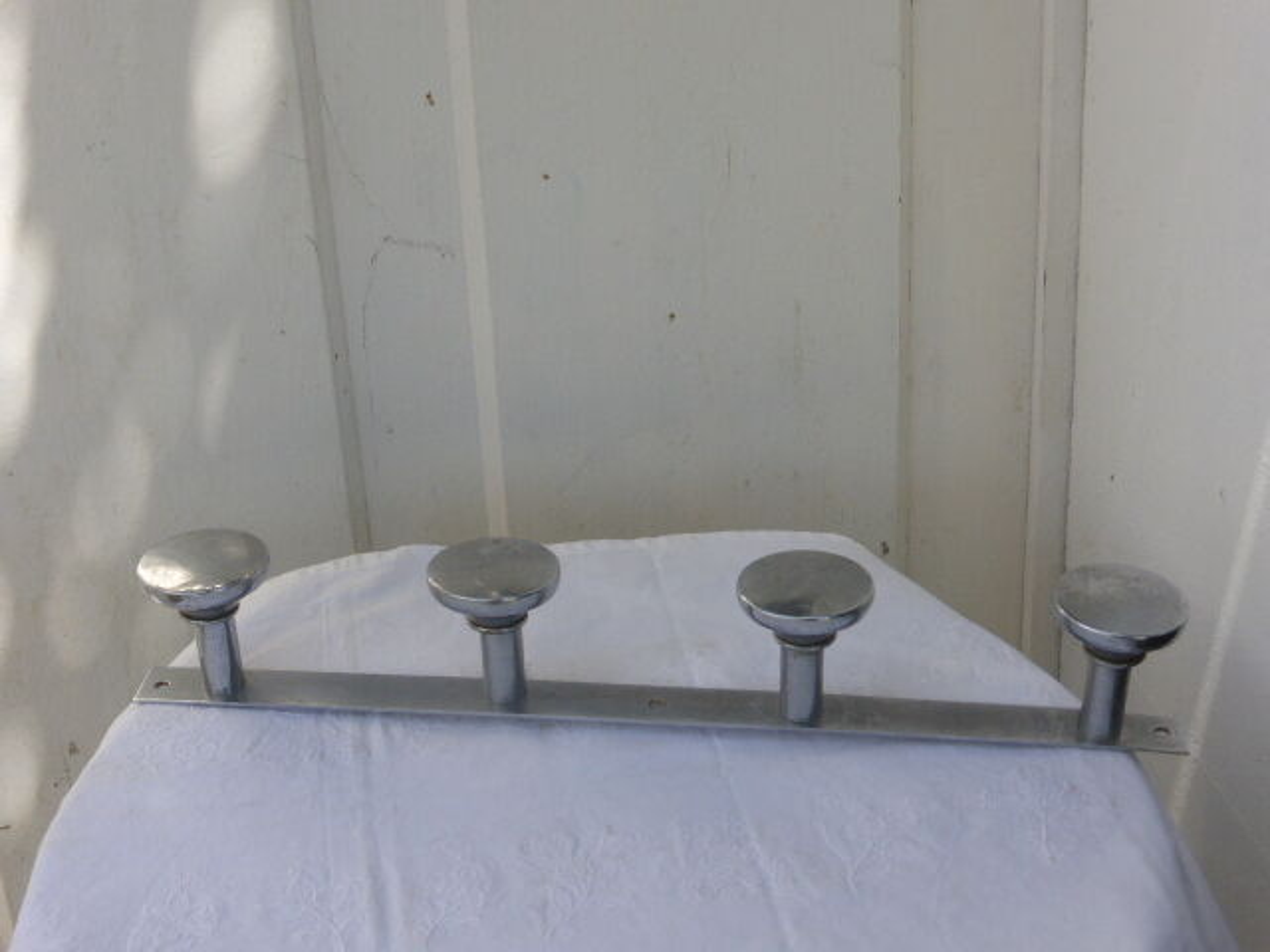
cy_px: 476
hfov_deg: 33.8
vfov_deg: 25.7
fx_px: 2091
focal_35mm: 57
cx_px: 635
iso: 100
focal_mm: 9.7
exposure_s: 1/200
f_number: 4.6
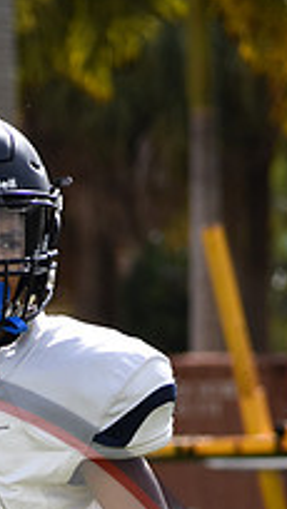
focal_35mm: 737
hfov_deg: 1.6
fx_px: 9961
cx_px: -151
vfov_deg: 2.9
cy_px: 711
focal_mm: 165
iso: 400
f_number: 7.1
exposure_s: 1/1600
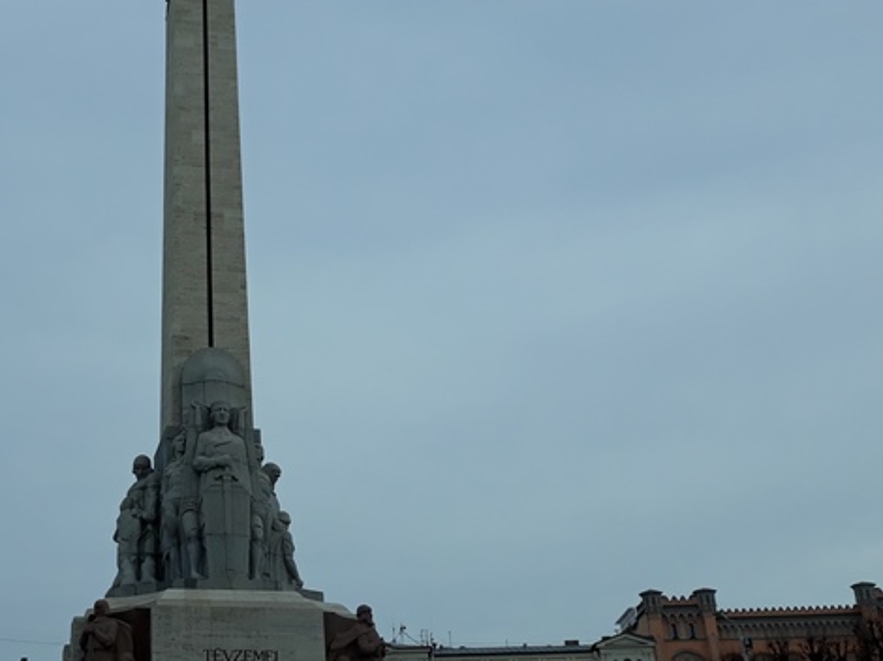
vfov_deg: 31.5
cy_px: 321
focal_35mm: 46
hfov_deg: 39.8
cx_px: 188
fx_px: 1173
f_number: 1.7
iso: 40
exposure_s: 1/1745
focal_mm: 3.71
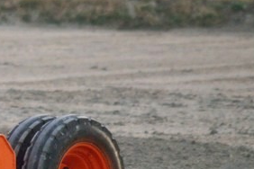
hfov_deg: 2.6
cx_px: -140
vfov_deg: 1.7
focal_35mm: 789
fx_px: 5565
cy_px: 150
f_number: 5
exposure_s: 1/1250
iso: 800
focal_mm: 145
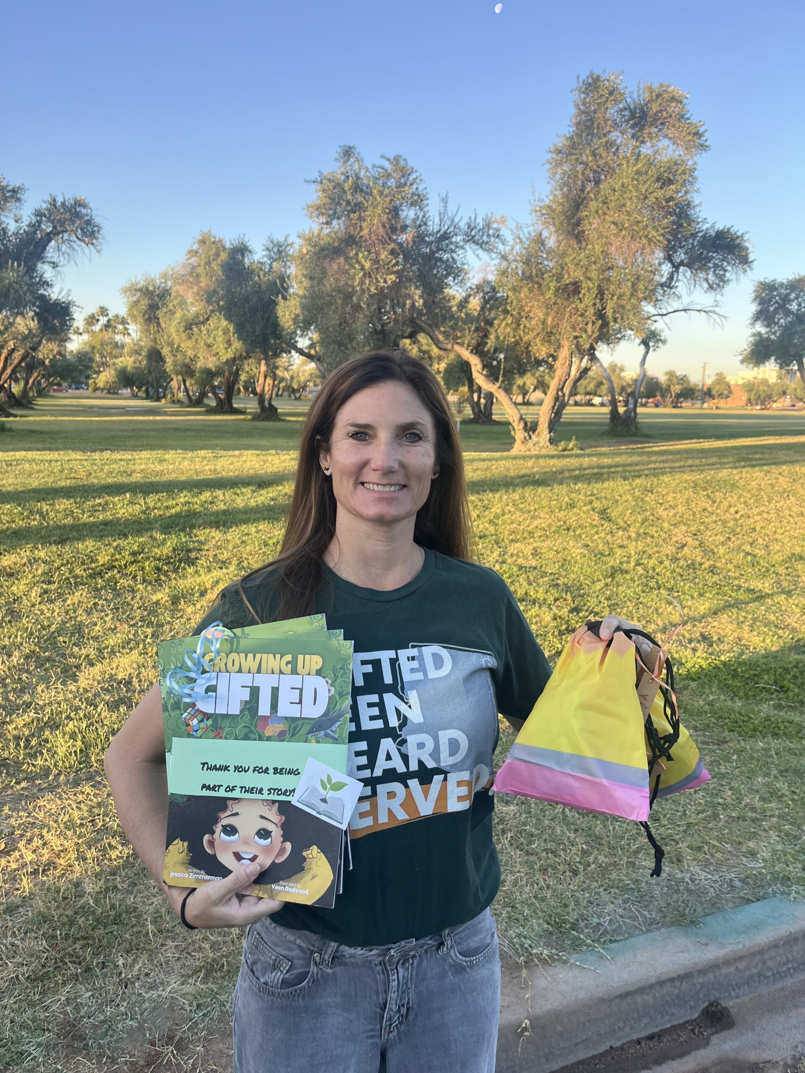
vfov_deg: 67.3
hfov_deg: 53.1
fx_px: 806
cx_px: 402
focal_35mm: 26
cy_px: 536
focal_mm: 5.1
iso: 50
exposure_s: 1/437
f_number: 1.6
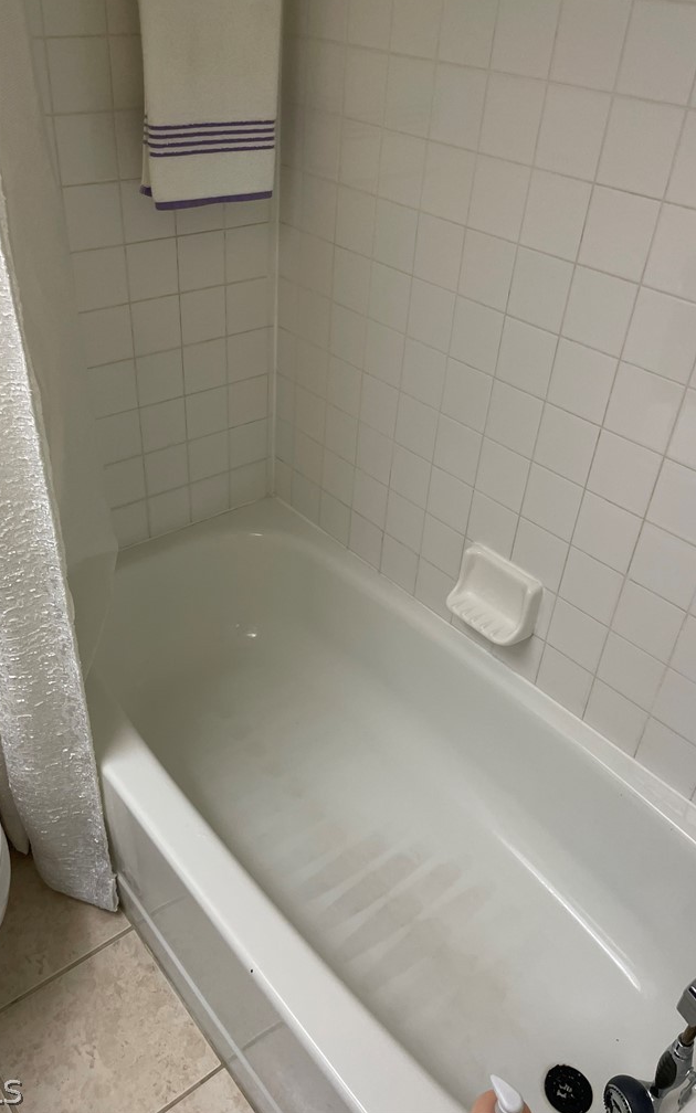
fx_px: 850
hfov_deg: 44.5
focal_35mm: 28
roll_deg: -3.4
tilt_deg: -34.7
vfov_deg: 66.5
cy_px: 552
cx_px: 308
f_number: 1.6
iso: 100
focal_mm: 4.2
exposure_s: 1/120
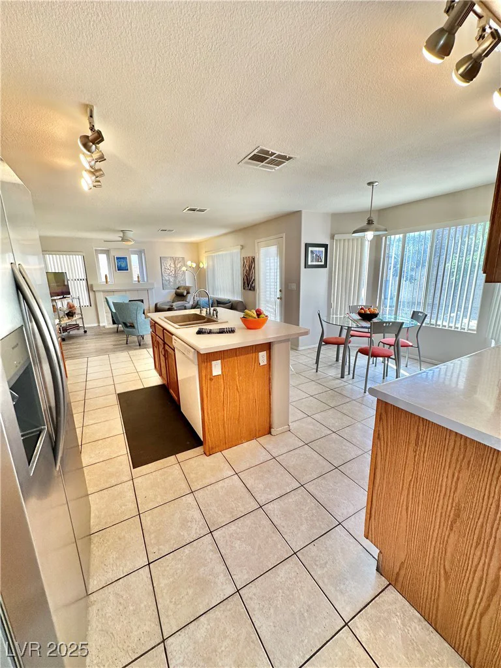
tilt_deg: -13.0
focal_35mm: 14
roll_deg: +2.0
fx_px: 270
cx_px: 250
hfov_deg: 85.7
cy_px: 334
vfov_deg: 102.1
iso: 80
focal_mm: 2.22
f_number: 2.2
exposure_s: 1/120
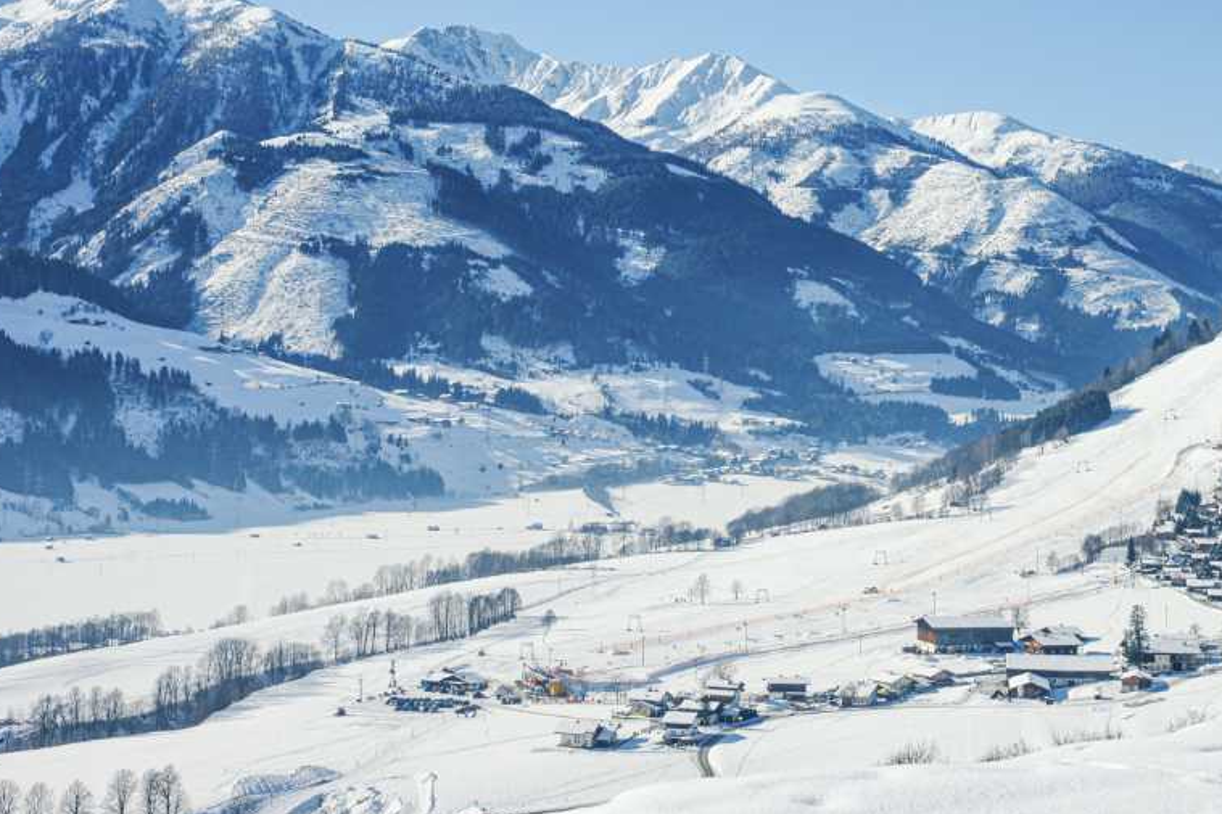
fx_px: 2172
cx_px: 845
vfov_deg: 21.2
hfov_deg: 31.1
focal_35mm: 64
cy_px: 319
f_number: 10
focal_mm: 45
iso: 100
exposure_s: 1/320
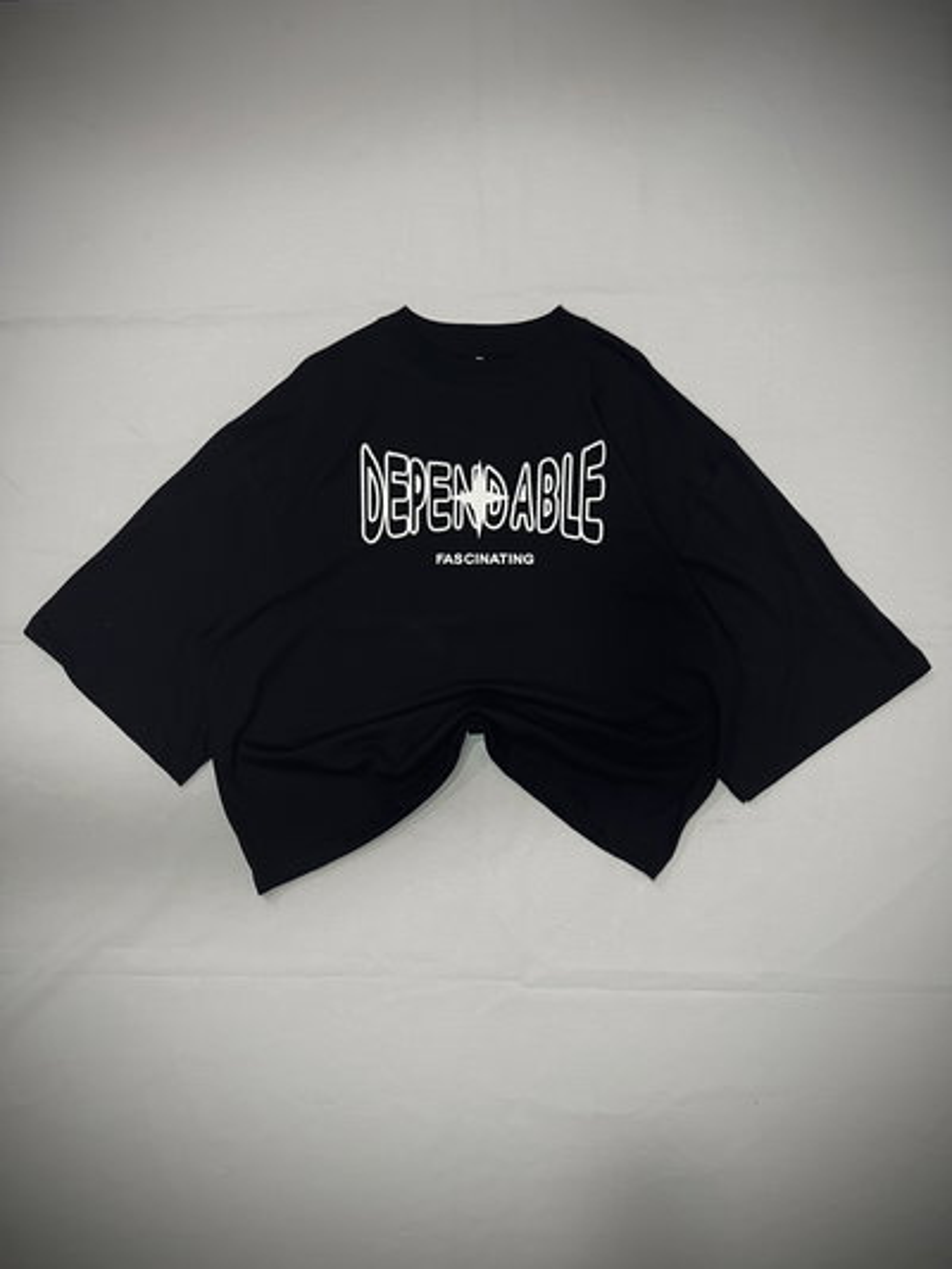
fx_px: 953
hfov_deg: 53.1
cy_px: 634
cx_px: 476
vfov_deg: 67.3
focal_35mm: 26
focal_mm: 5.7
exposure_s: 1/50
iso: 125
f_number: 1.5
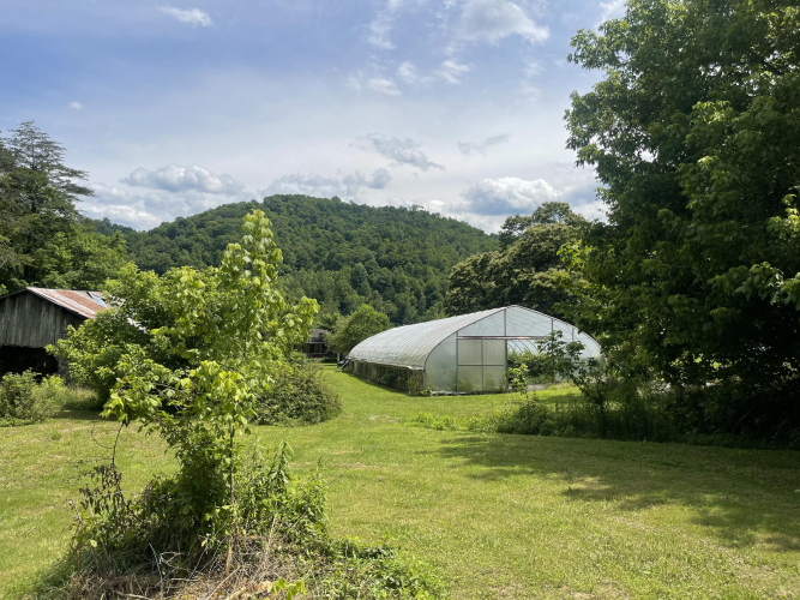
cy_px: 300
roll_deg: -0.5
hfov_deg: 69.4
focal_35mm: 25
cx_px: 400
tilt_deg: +2.3
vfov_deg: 54.9
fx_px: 578
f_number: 1.6
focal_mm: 5.1
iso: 32
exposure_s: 1/4902
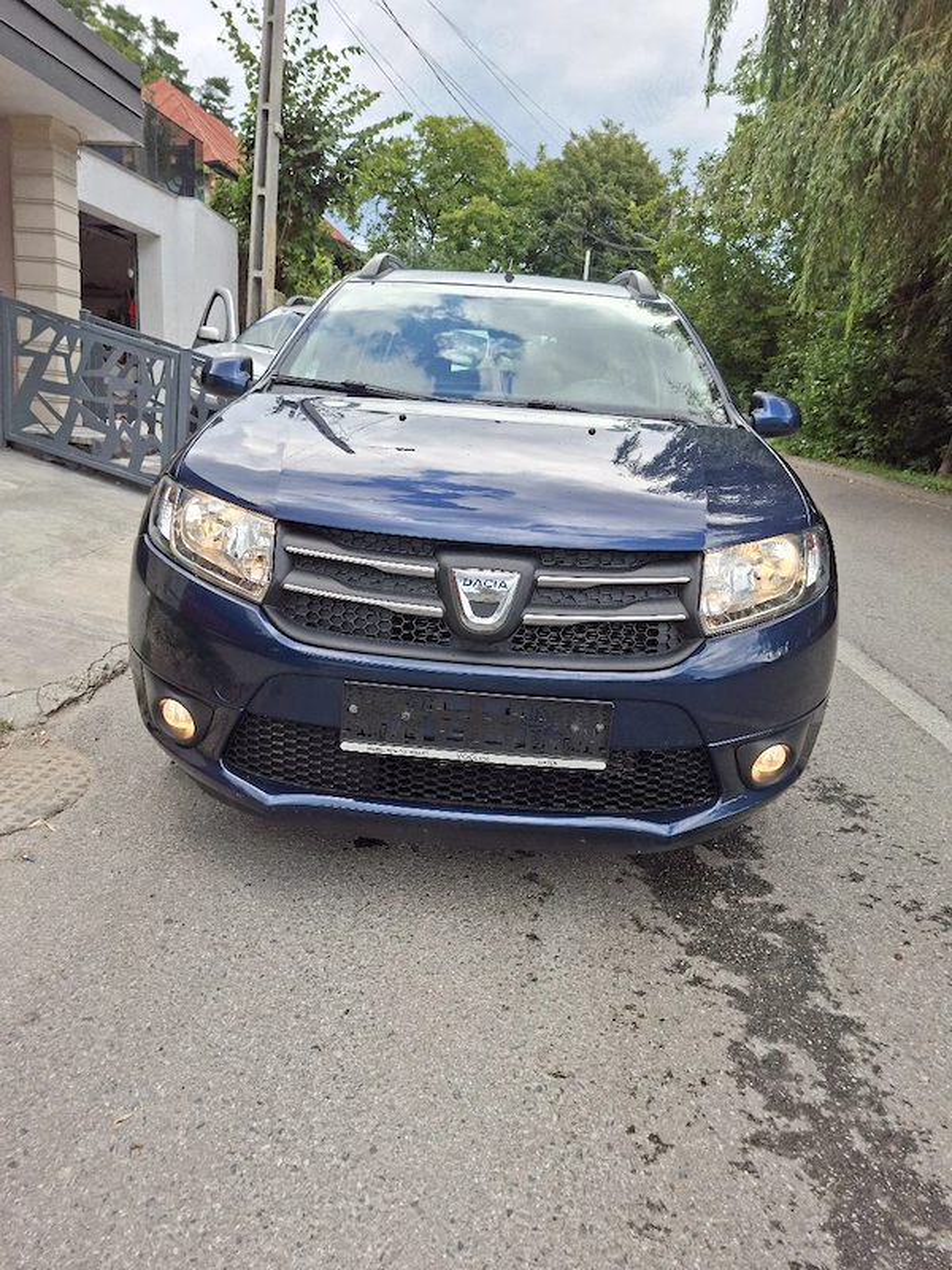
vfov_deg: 73.9
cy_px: 635
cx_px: 476
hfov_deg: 58.9
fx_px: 843
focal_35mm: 23
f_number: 1.8
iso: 50
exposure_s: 1/435
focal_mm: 5.54
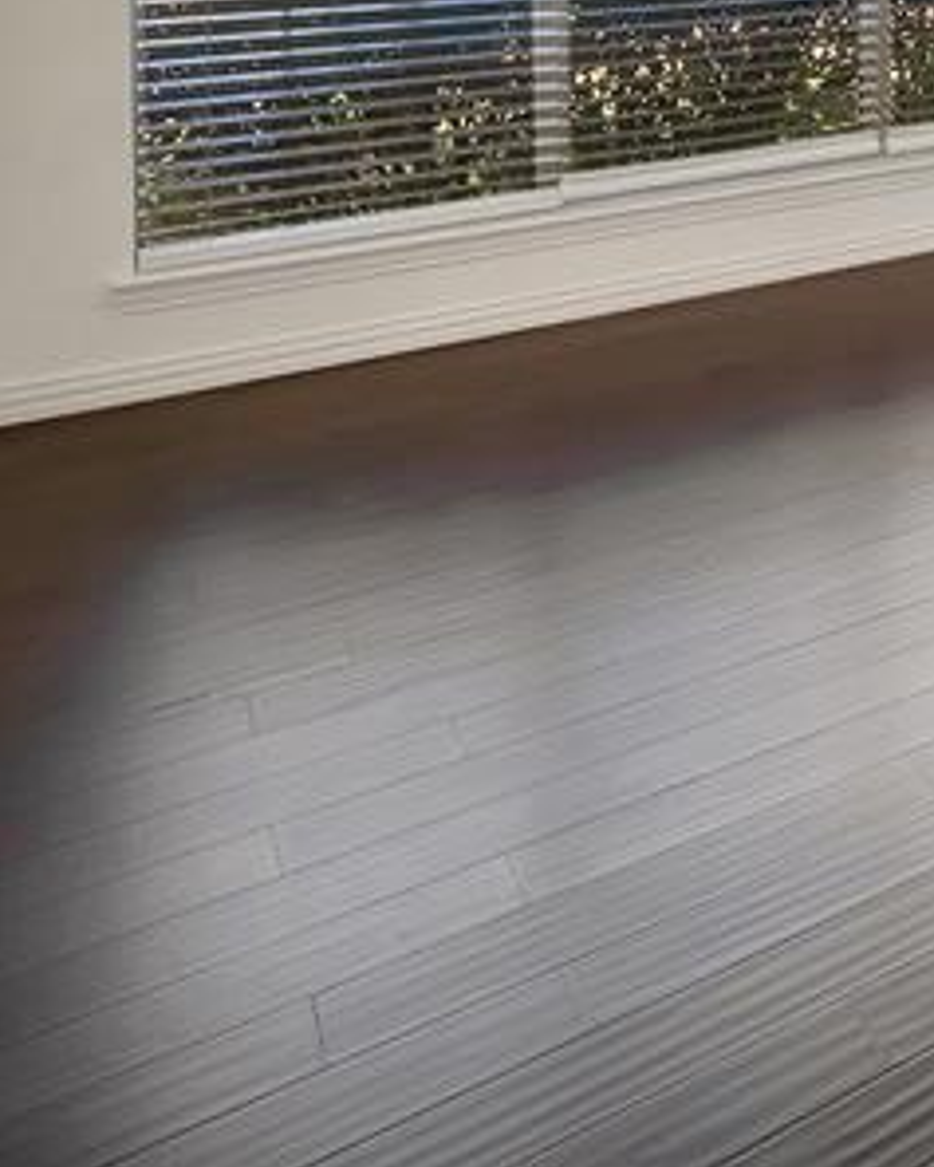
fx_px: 1347
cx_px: 1572
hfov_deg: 24.1
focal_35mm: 39
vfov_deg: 37.8
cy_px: -162
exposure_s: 1/20
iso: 640
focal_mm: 12
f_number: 9
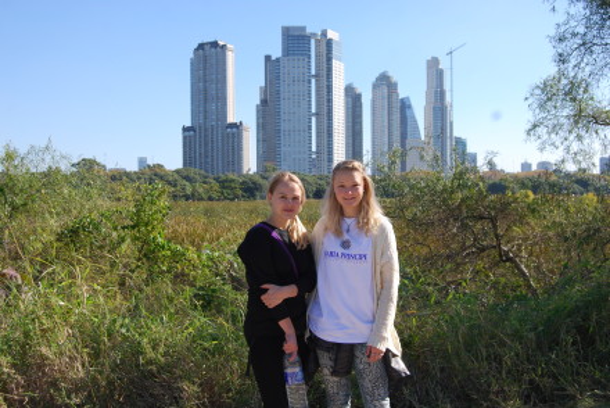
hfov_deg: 46.4
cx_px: 305
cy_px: 204
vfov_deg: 31.9
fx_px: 712
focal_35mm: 42
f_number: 7.1
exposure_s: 1/200
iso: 100
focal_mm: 28
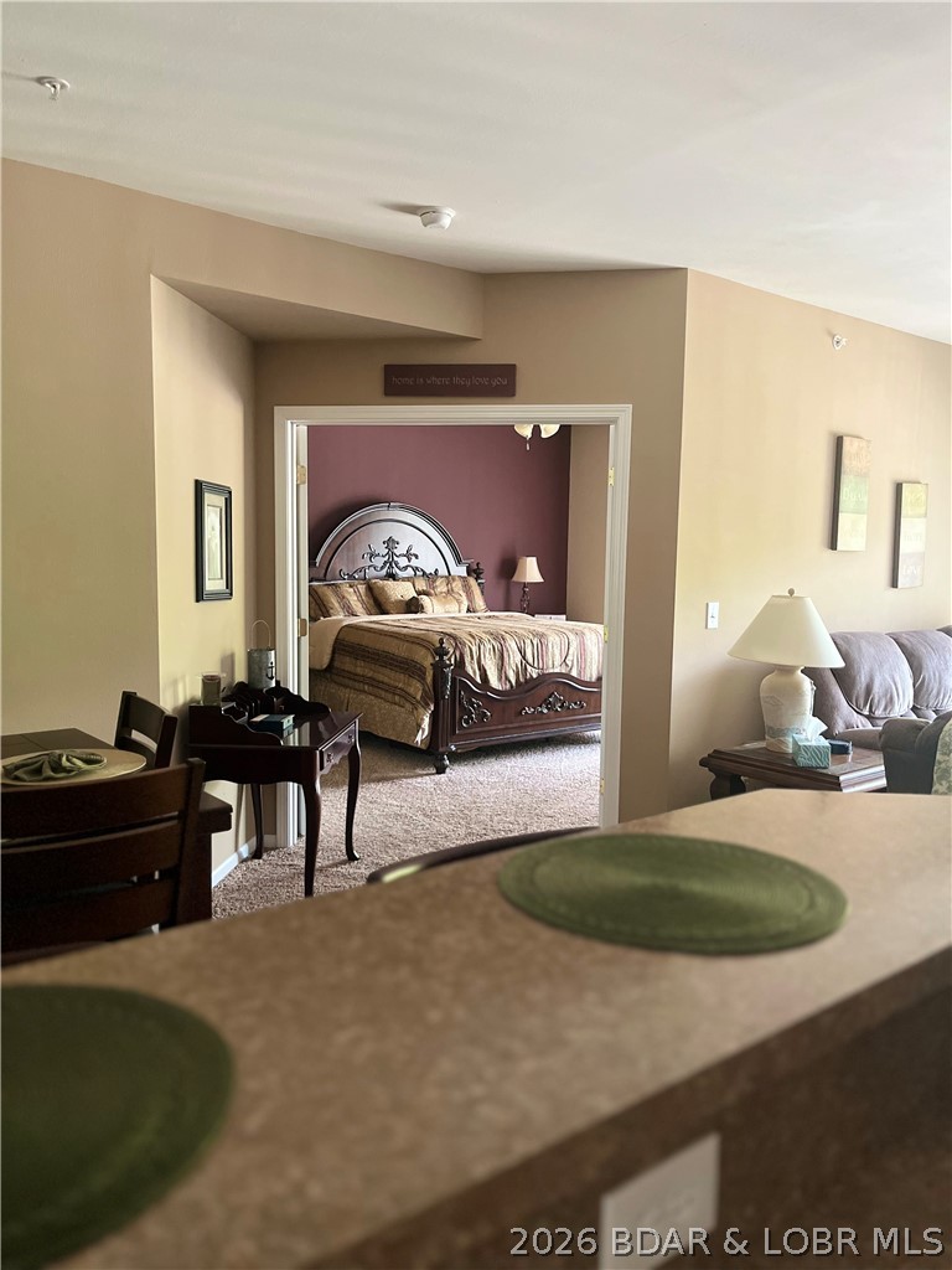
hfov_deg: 53.1
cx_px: 476
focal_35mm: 26
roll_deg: -0.7
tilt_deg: -6.2
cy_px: 635
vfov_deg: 67.3
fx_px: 953
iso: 500
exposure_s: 1/60
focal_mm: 5.1
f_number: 1.6
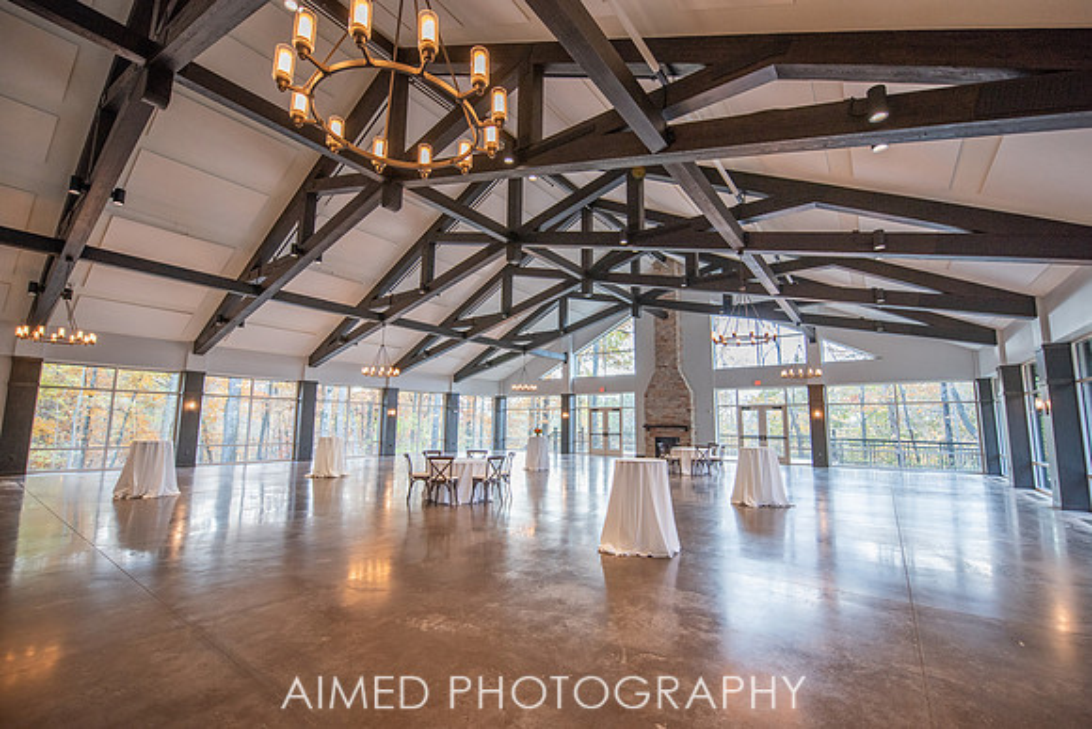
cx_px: 557
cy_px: 365
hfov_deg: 102.3
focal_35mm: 14
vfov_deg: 79.3
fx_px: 440
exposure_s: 1/250
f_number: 2.8
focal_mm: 14
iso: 800
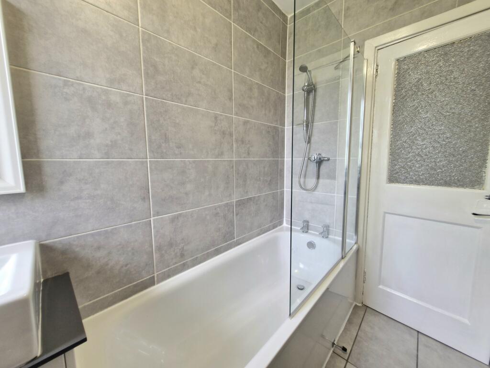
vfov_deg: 89.9
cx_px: 245
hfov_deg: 106.2
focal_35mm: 13
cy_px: 184
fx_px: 184
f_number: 2.2
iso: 80
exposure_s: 1/50
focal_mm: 1.74
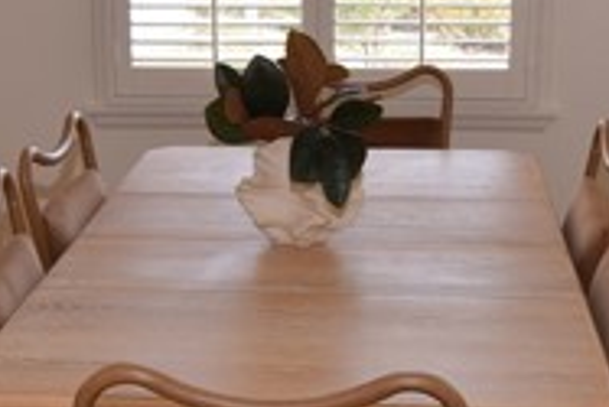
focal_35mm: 82
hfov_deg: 24.7
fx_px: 1388
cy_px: 168
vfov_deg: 16.7
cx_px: 257
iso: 100
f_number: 5
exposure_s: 1/100
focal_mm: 16
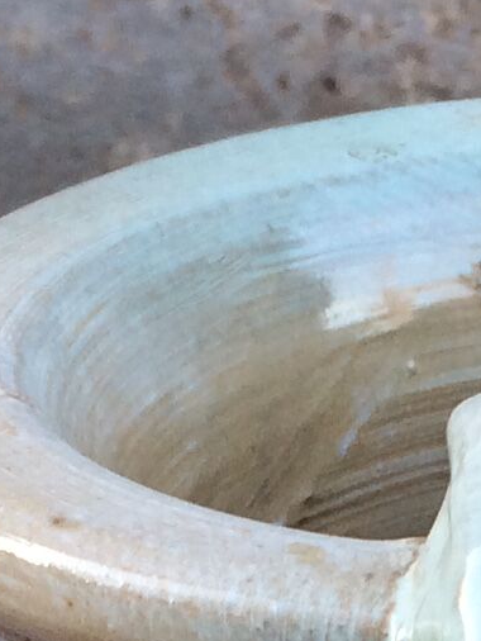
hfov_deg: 7.9
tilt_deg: -34.5
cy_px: 1247
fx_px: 3462
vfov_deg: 9.9
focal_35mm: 187
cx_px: 624
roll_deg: +0.2
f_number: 2.2
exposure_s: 1/100
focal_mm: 4.15
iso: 40
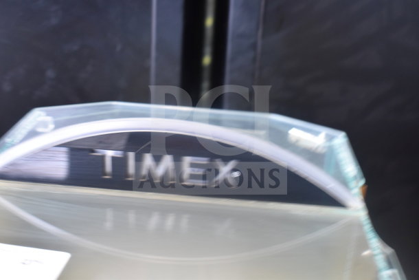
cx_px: 210
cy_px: 140
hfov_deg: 42.3
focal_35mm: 46
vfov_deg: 29.0
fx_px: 541
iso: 900
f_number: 4.2
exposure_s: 1/50
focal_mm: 31
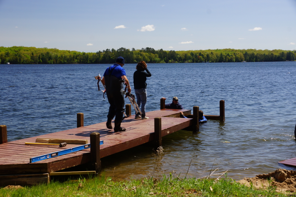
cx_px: 148
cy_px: 98
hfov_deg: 43.6
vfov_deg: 29.8
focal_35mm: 45
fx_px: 370
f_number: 9
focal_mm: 30
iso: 100
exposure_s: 1/80
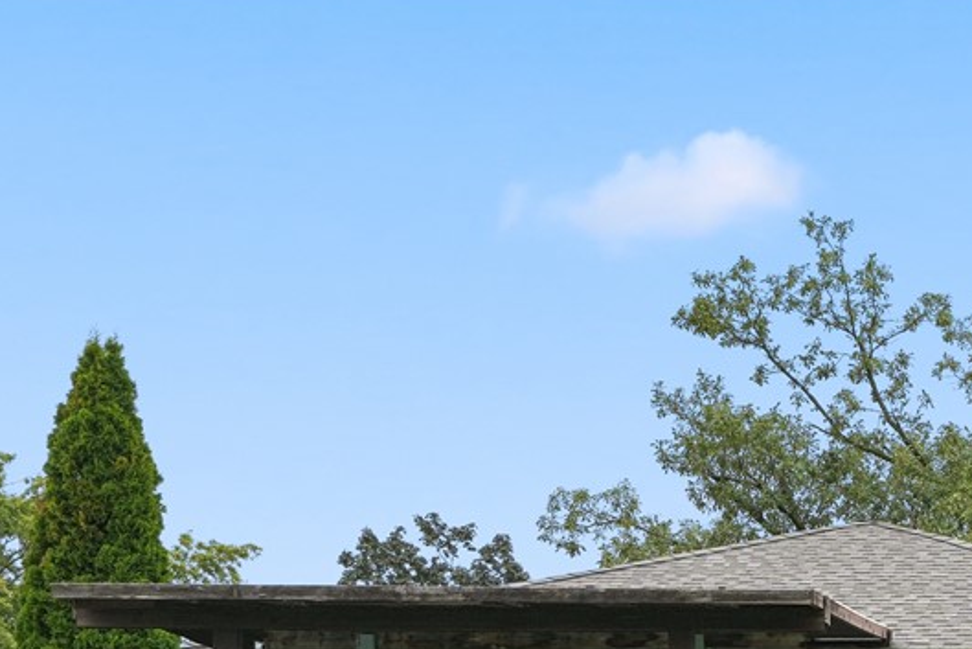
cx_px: 1322
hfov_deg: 19.8
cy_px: 1019
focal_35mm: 93
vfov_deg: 13.7
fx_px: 2512
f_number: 10
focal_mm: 29
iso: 400
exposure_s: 1/250
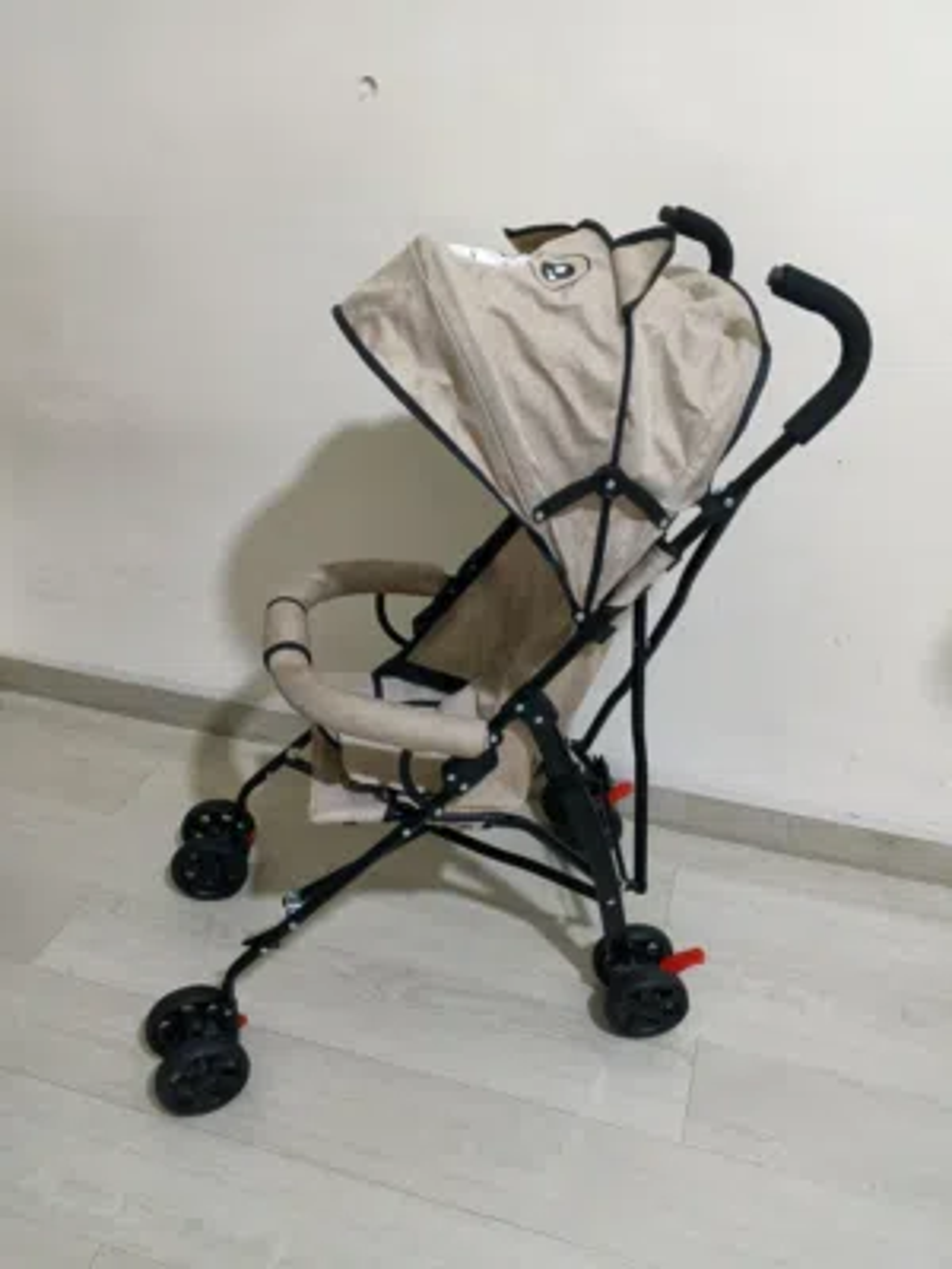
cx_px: 476
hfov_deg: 58.9
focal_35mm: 23
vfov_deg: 73.9
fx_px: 843
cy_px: 634
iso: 846
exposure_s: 1/33.3
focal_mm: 4.09
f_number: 1.6
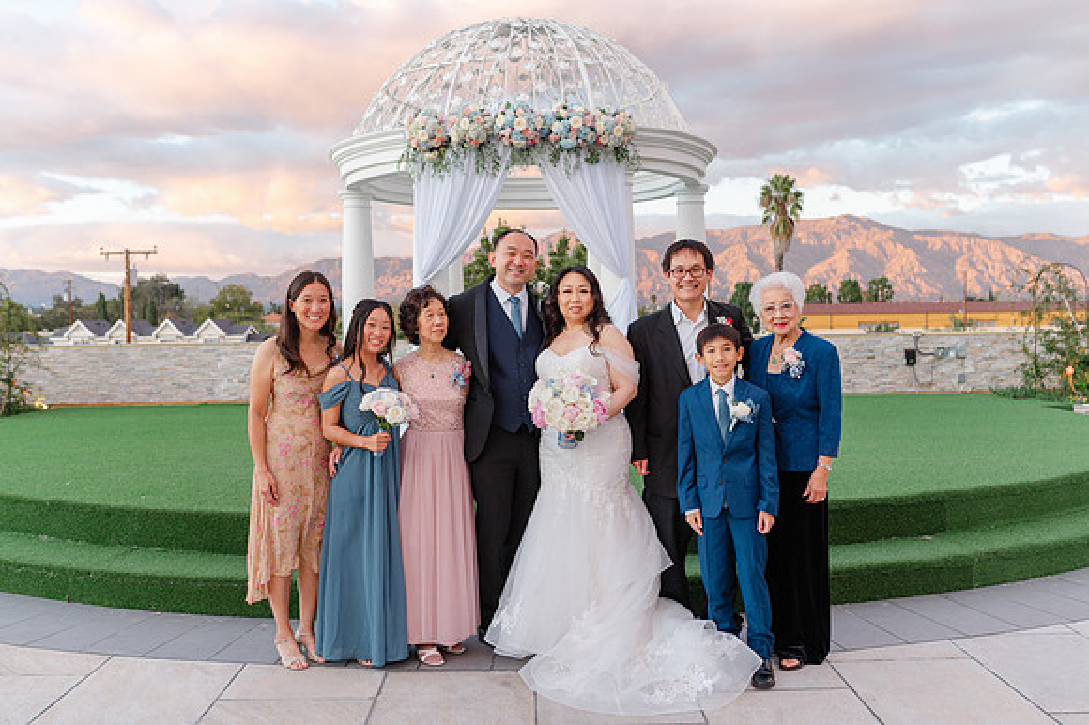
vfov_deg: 37.8
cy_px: 362
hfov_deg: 54.5
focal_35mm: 35
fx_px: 1058
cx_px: 544
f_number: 4
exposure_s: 1/125
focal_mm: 35
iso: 160
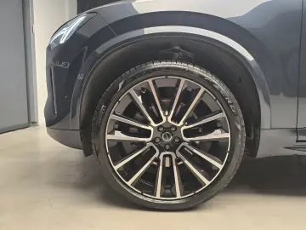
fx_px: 203
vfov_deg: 58.9
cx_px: 153
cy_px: 115
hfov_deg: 73.9
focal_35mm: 23
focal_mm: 6.3
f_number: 1.7
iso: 200
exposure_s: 1/100
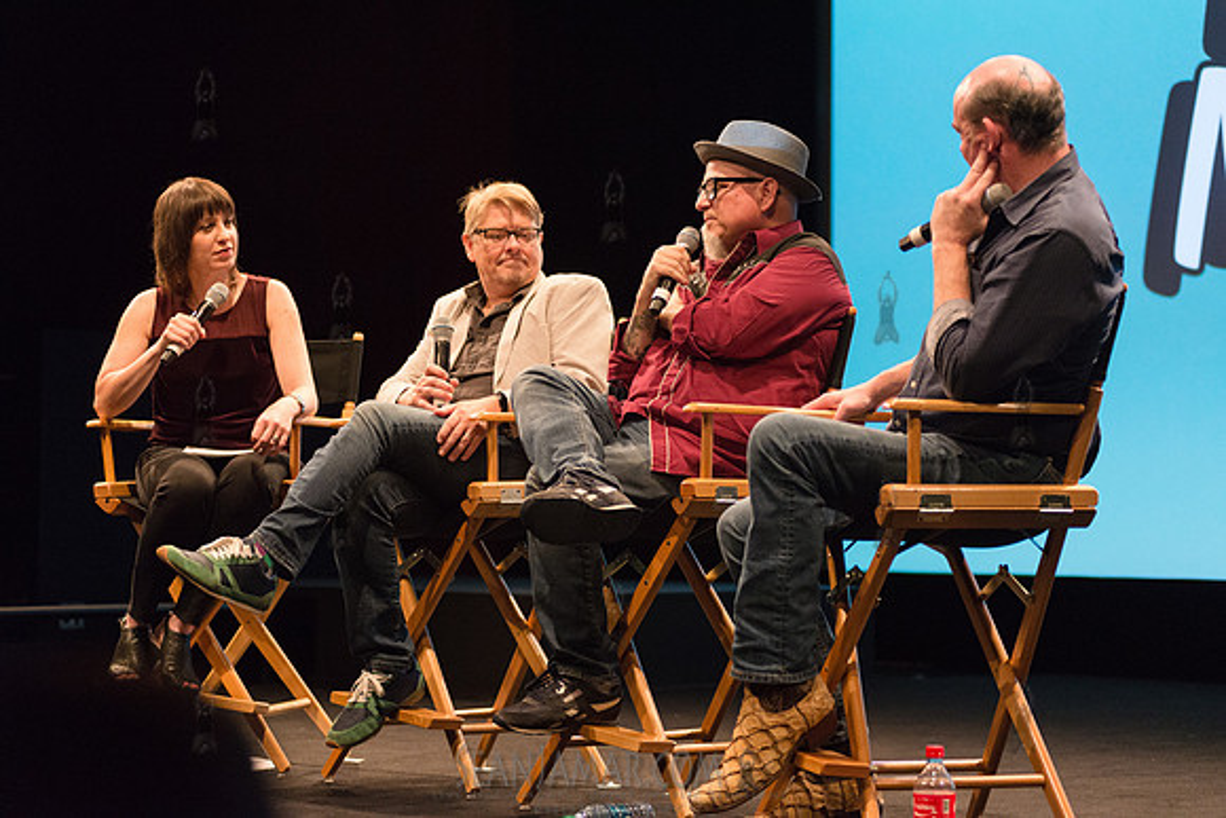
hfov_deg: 25.4
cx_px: 613
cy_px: 409
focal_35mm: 80
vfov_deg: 17.1
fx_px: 2725
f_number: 3.2
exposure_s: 1/200
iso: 4000
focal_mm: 80
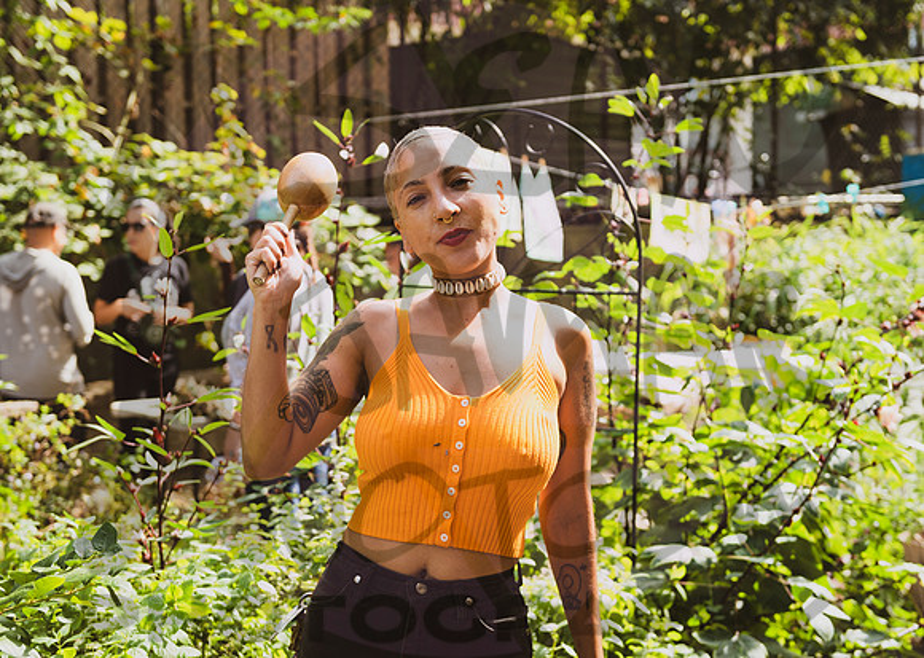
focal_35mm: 57
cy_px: 364
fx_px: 1493
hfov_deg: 34.4
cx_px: 476
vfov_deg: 24.8
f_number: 3.5
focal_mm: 48
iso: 200
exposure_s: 1/320
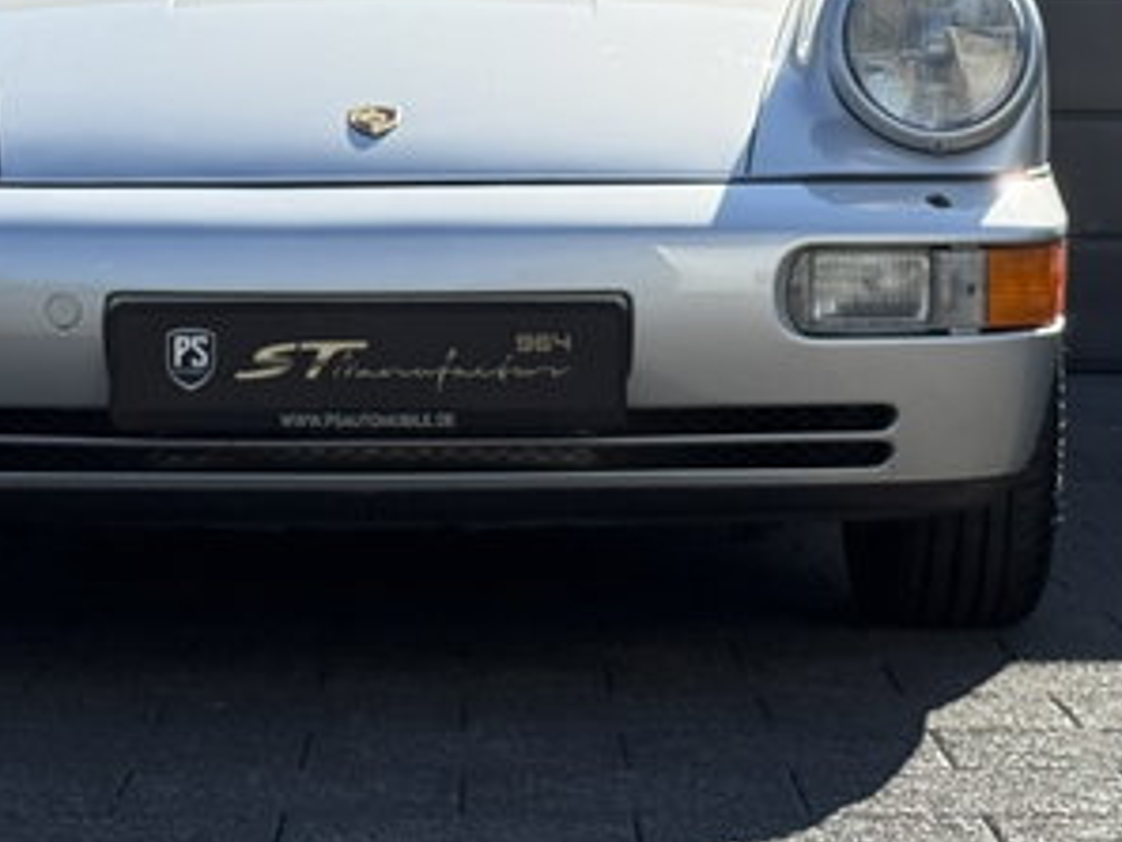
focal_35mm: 124
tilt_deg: +0.0
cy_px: 98
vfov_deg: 11.9
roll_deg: -0.6
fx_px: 4021
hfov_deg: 15.9
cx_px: 506
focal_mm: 6.76
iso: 64
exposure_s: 1/4587
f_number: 1.78
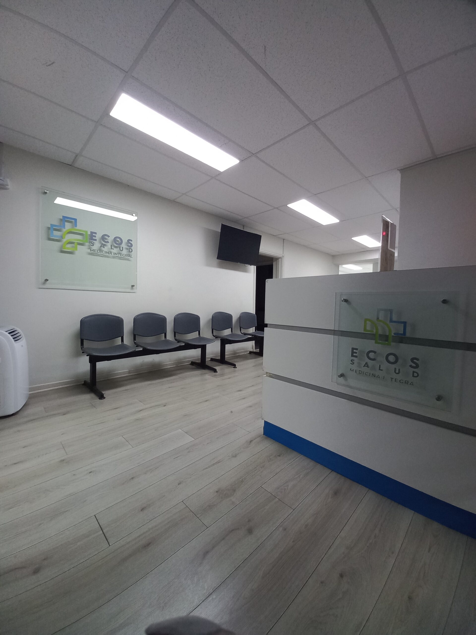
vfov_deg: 106.2
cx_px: 238
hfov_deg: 89.9
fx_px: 238
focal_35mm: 13
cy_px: 318
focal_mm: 1.42
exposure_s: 1/30
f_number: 2.2
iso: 160
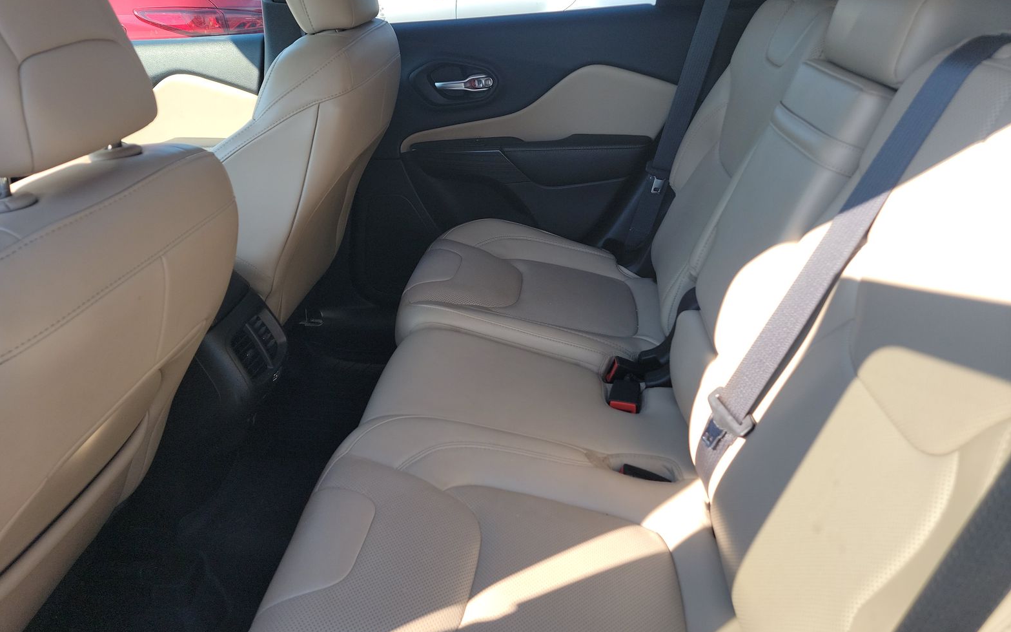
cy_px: 280
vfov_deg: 47.5
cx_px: 495
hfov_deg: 70.4
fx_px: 716
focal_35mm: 26
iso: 50
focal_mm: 6.7
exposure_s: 1/119
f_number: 1.8
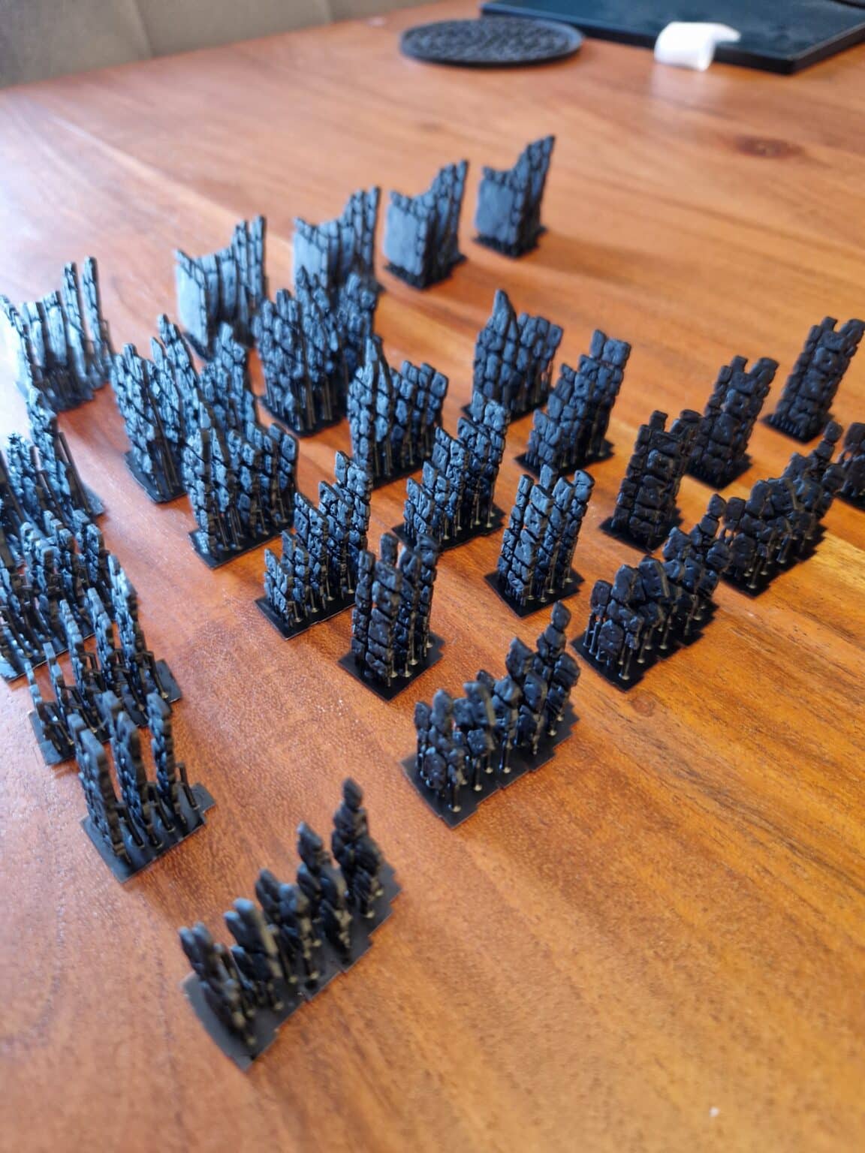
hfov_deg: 58.9
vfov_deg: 73.9
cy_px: 576
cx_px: 432
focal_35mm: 23
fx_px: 766
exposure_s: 1/50
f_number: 1.8
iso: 500
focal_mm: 5.4
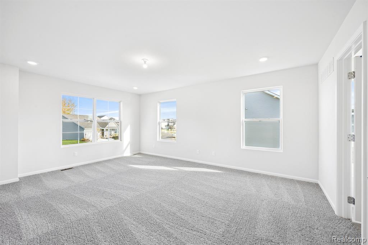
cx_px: 184
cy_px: 122
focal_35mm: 14
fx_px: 143
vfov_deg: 81.2
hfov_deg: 104.2
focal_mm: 14
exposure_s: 1/5
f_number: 9
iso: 100
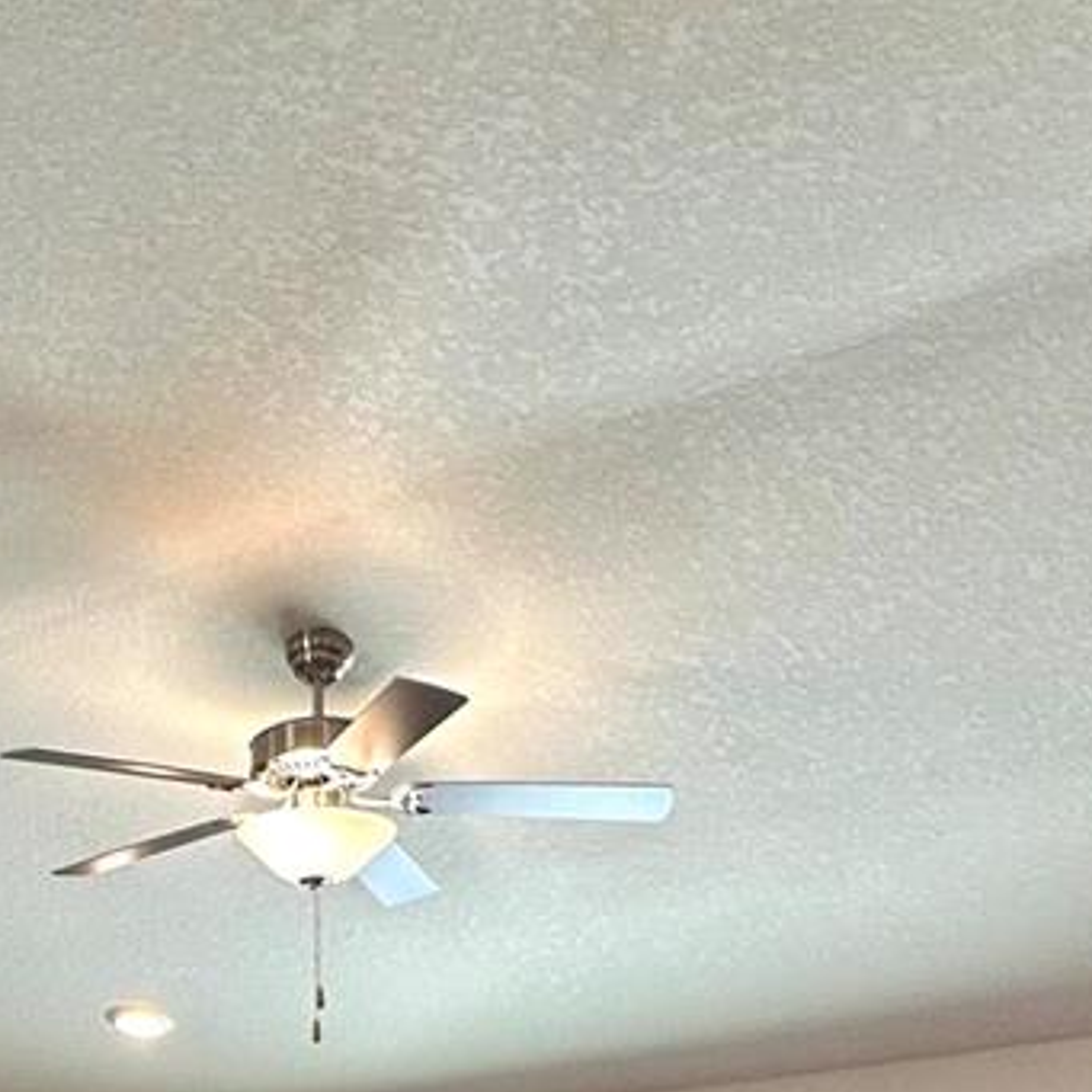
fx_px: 2070
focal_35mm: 58
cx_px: 115
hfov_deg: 28.4
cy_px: 1505
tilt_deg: -0.2
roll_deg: +0.3
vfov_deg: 24.7
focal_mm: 2.22
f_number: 2.2
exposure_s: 1/120
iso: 100
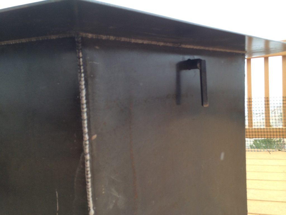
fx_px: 248
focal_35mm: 30
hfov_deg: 60.0
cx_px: 143
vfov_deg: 46.8
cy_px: 108
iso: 50
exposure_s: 1/120
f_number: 2.2
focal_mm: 4.12
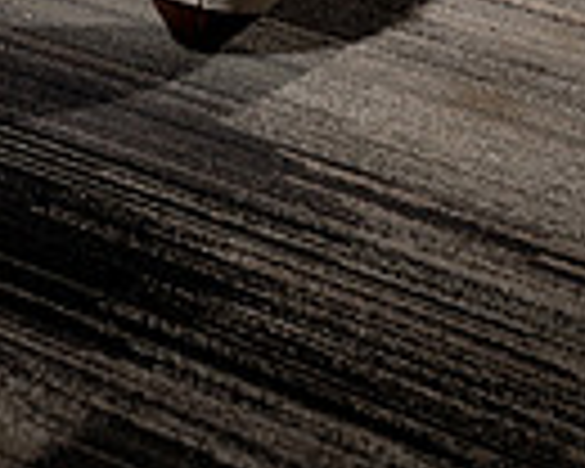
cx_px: 130
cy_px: -526
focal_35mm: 133
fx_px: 2303
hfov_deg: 14.4
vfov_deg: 10.5
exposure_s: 1/250
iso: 100
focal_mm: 41
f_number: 5.6
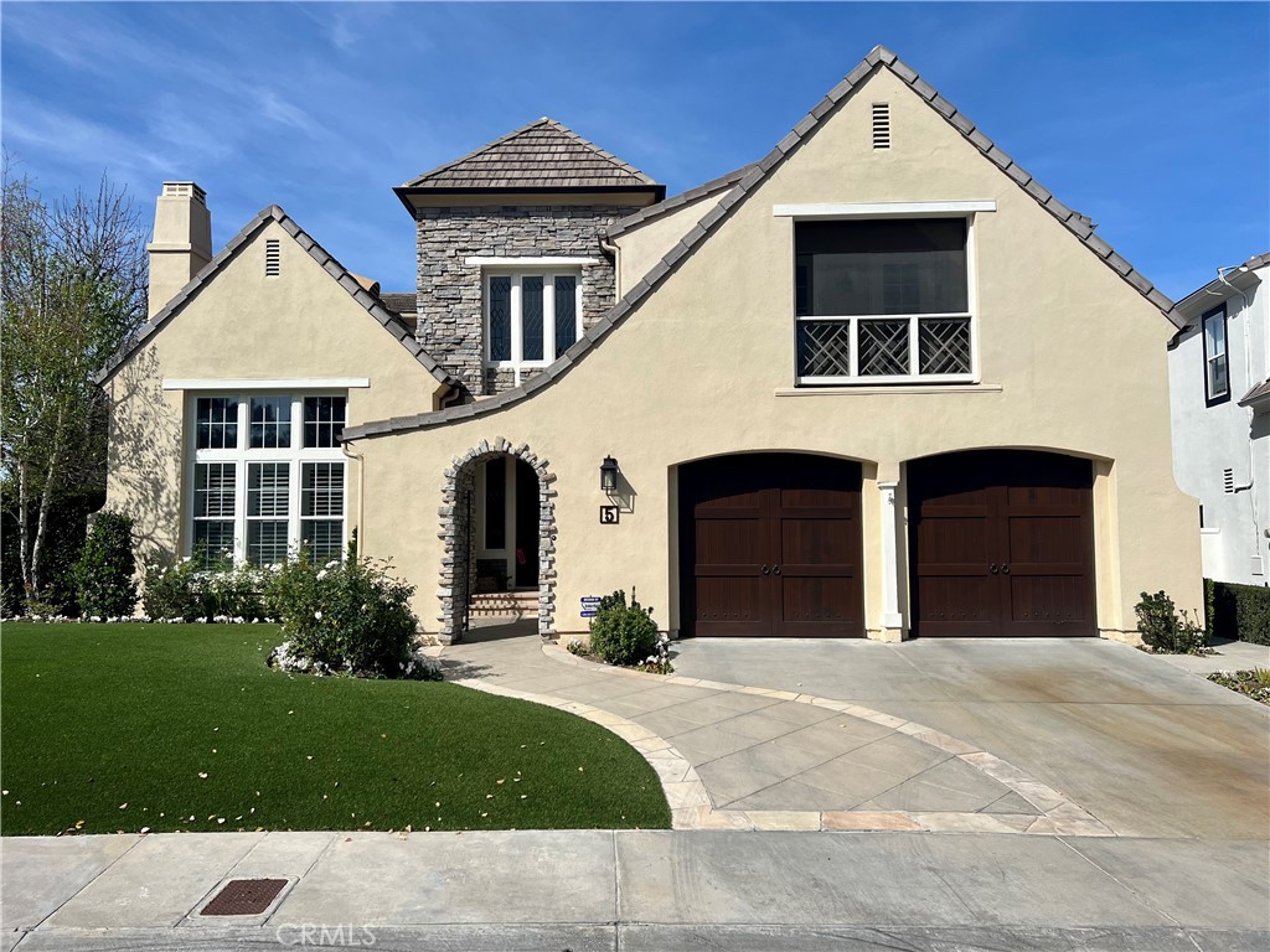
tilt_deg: +4.1
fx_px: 954
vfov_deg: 53.1
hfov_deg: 67.3
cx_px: 635
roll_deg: +0.5
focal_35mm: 26
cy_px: 476
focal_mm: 5.7
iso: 50
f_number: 1.5
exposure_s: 1/6993
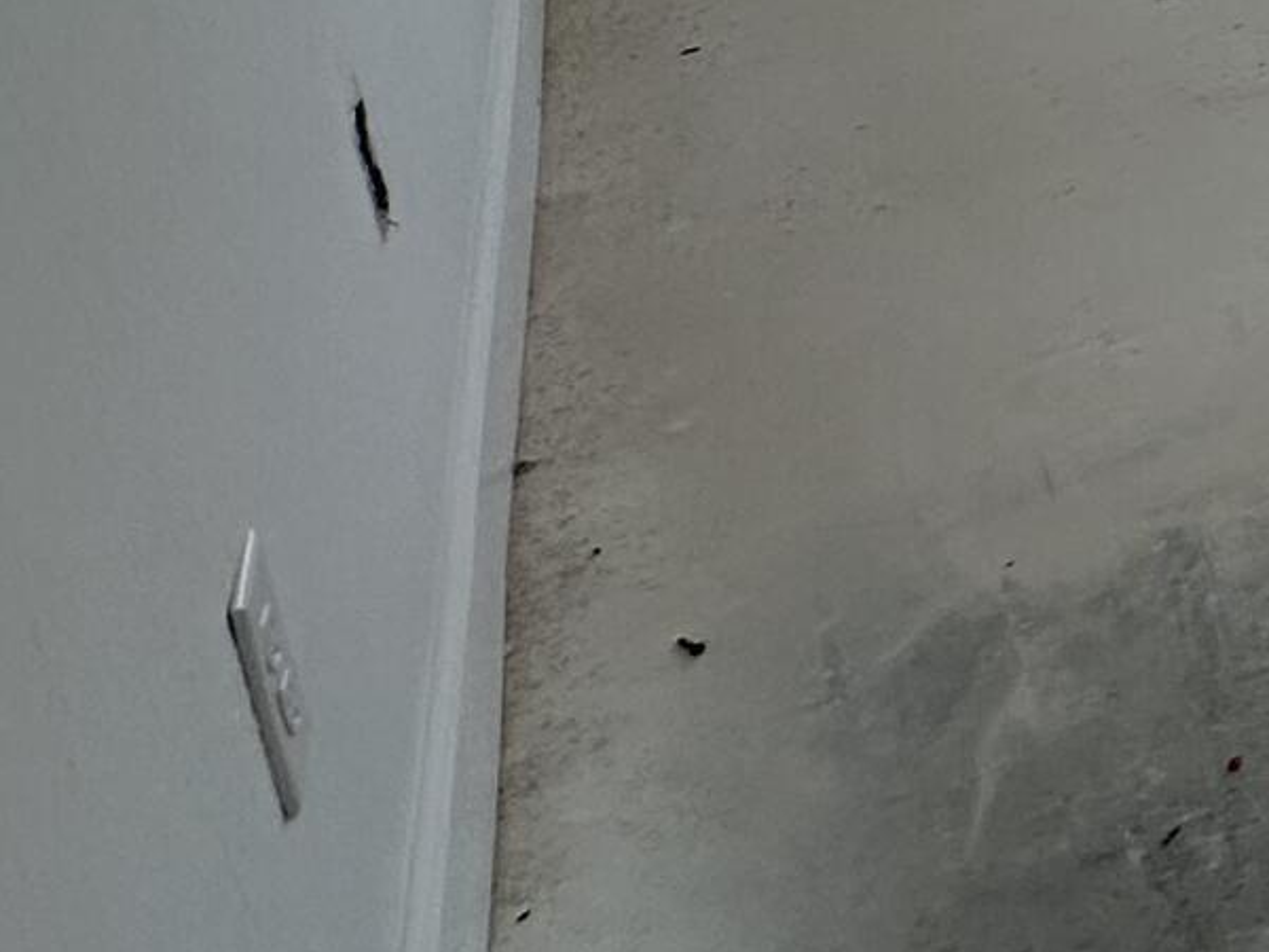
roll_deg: +2.1
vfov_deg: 17.1
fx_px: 2566
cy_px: -789
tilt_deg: -11.0
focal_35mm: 70
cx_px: 2919
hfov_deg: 15.9
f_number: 2.2
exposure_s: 1/176
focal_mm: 2.22
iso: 40
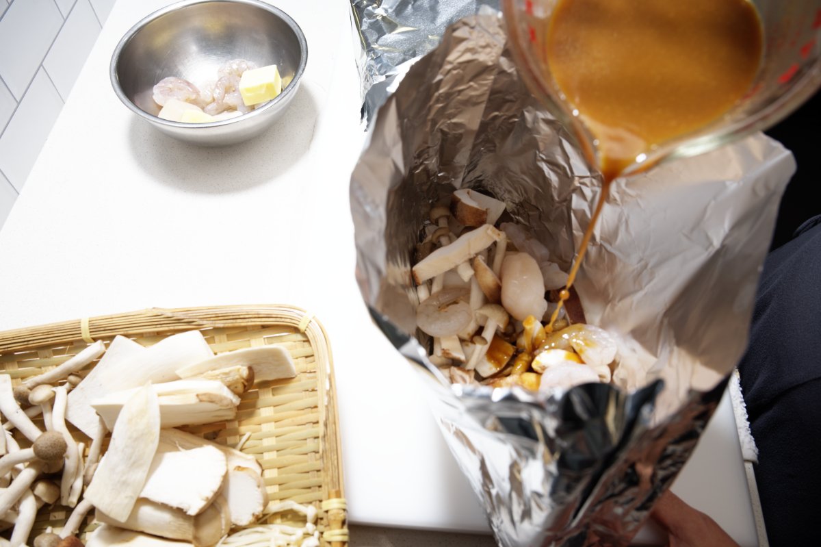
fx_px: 661
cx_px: 410
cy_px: 274
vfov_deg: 44.9
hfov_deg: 63.7
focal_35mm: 29
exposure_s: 1/100
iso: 100
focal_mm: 29
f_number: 8
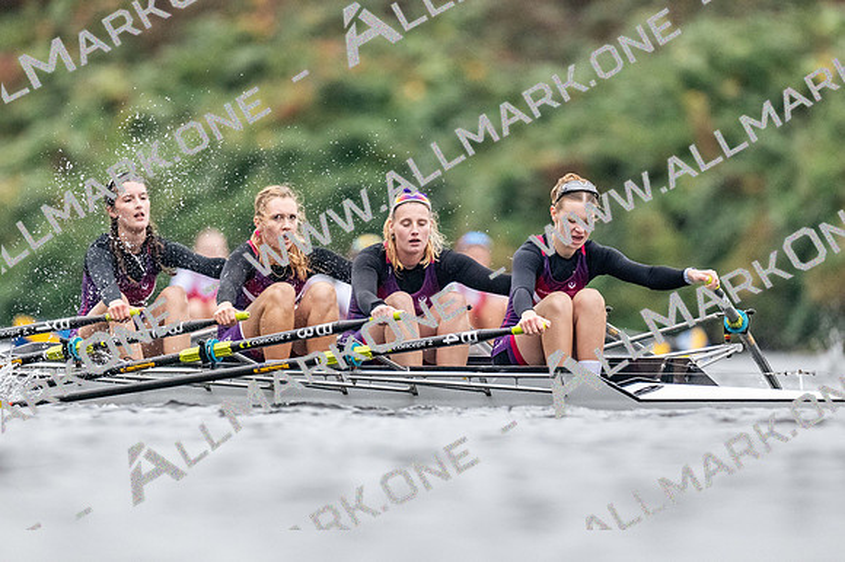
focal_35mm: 900
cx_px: 422
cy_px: 281
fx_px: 21112
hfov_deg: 2.3
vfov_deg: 1.5
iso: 3600
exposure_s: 1/2500
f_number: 4
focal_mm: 600
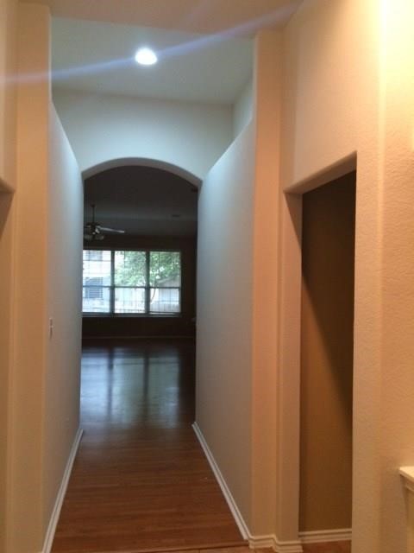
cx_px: 207
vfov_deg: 61.7
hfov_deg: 48.2
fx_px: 462
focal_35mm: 29
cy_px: 276
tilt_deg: +2.5
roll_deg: +0.8
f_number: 2.2
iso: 160
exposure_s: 1/30
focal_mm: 4.15
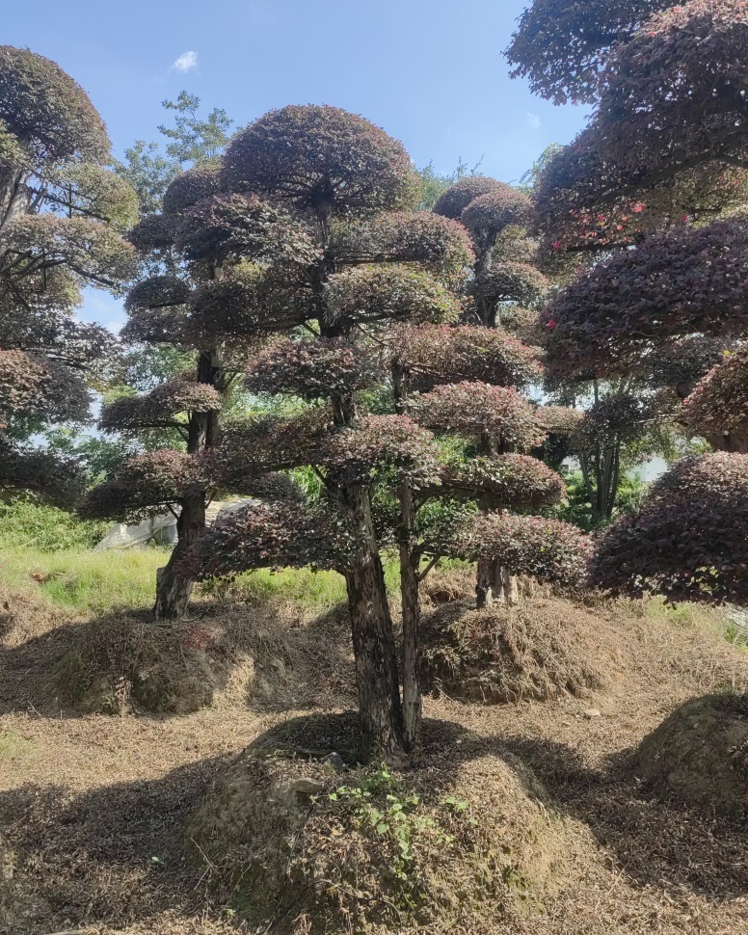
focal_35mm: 29
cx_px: 385
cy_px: 456
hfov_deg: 50.0
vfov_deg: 60.4
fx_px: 802
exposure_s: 1/1942
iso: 50
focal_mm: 5.54
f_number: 1.8
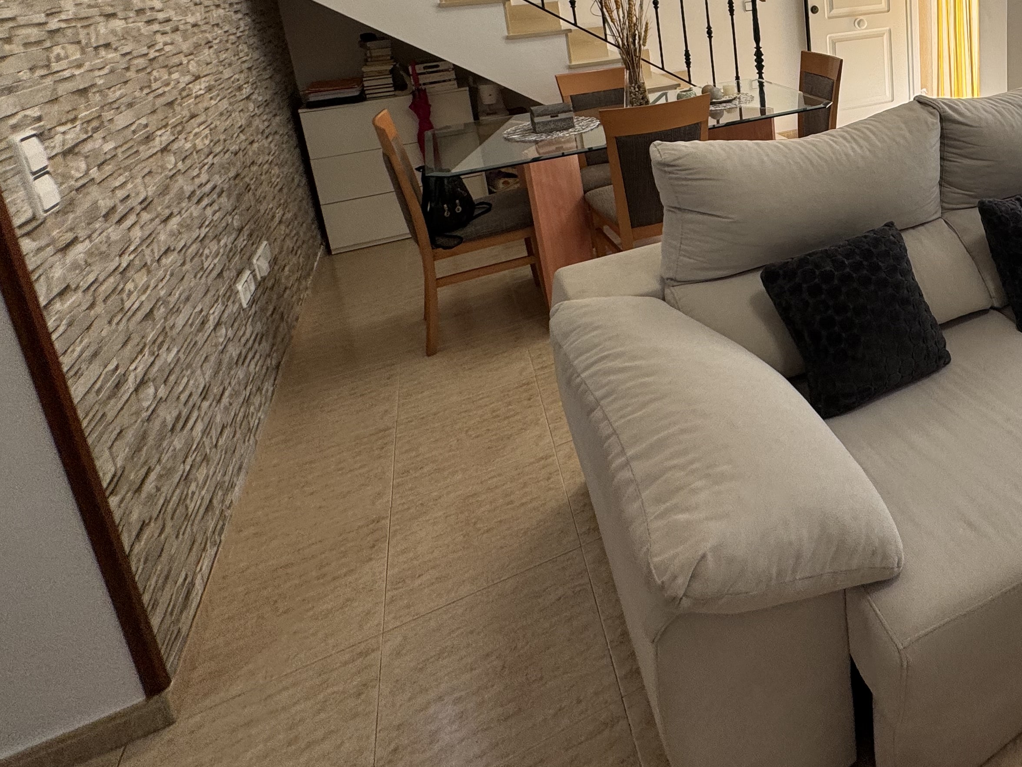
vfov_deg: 51.8
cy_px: 114
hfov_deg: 65.1
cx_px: 820
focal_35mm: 24
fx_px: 709
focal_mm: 2.22
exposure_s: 1/101
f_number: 2.2
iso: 40
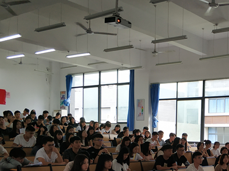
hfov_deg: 33.1
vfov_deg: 25.8
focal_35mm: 55
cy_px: 150
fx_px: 364
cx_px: 208
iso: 273
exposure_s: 1/158
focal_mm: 3.82
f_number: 1.8
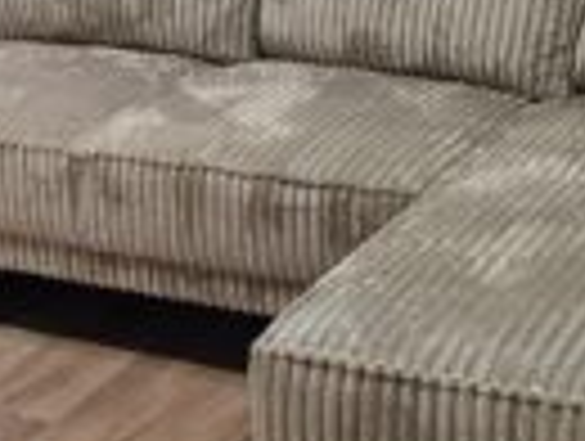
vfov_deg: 14.0
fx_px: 1795
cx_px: 9
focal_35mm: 106
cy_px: 153
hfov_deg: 18.1
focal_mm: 6.3
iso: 125
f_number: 1.7
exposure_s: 1/100
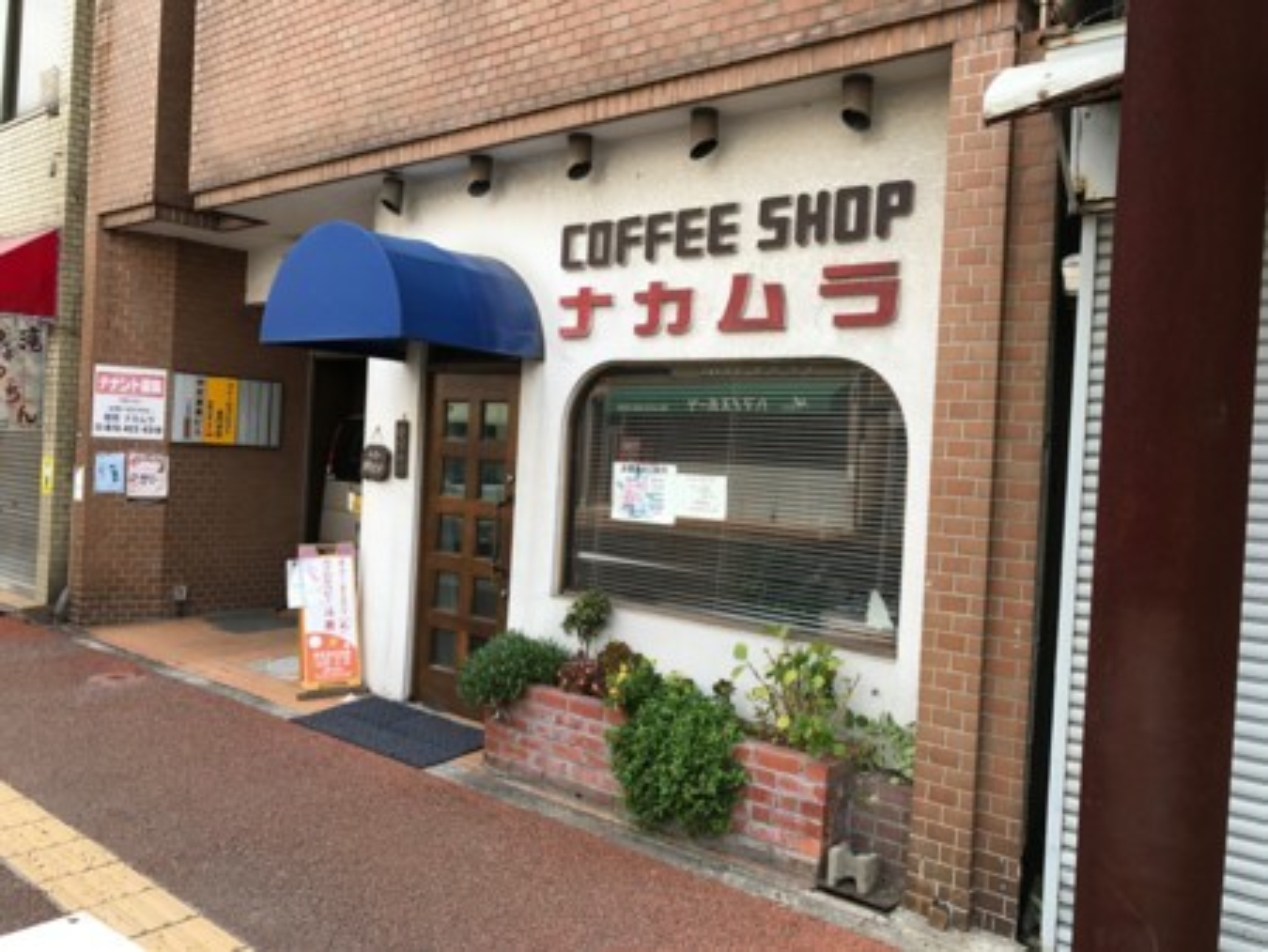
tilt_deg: -1.3
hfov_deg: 63.4
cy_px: 476
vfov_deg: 49.8
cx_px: 634
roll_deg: -2.9
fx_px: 1026
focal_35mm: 28
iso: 20
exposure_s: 1/481
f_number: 1.8
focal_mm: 3.99
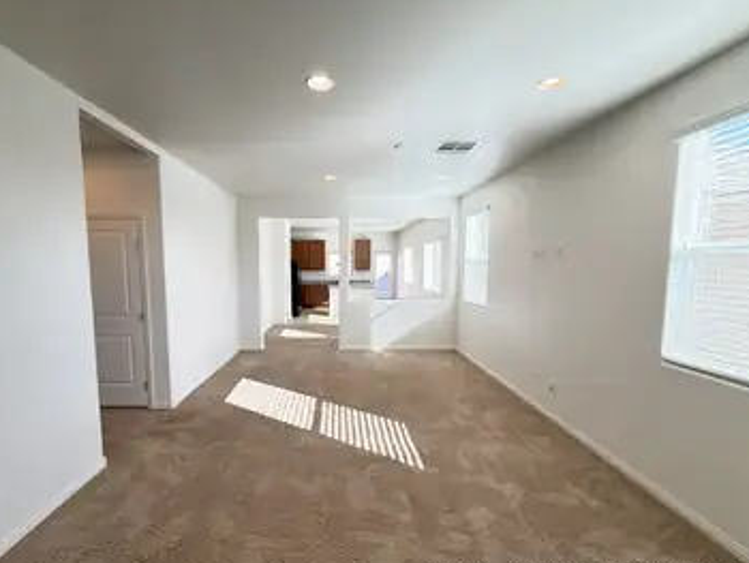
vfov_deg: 78.1
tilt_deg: -6.4
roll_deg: -0.1
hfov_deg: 94.1
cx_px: 336
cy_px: 298
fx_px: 346
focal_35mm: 16
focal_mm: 2.22
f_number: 2.2
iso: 160
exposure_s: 1/120
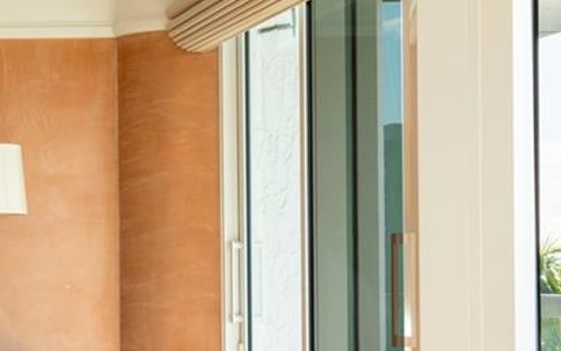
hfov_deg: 16.2
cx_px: -154
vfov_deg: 10.7
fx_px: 1866
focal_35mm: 122
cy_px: 266
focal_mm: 31
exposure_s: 1/500
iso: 400
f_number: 9.5
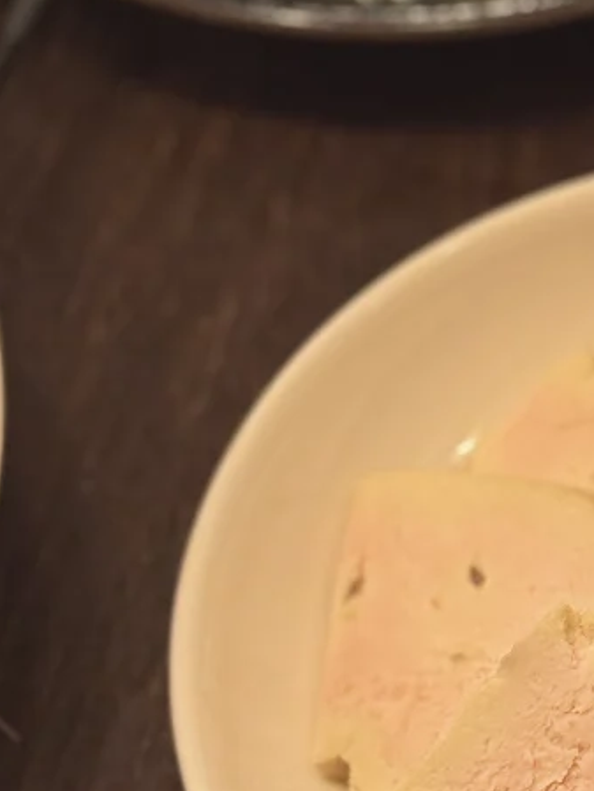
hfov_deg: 9.5
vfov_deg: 12.8
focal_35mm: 154
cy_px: 377
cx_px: 744
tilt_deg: -53.7
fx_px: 3522
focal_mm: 6.76
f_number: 1.78
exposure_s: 1/50
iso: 160
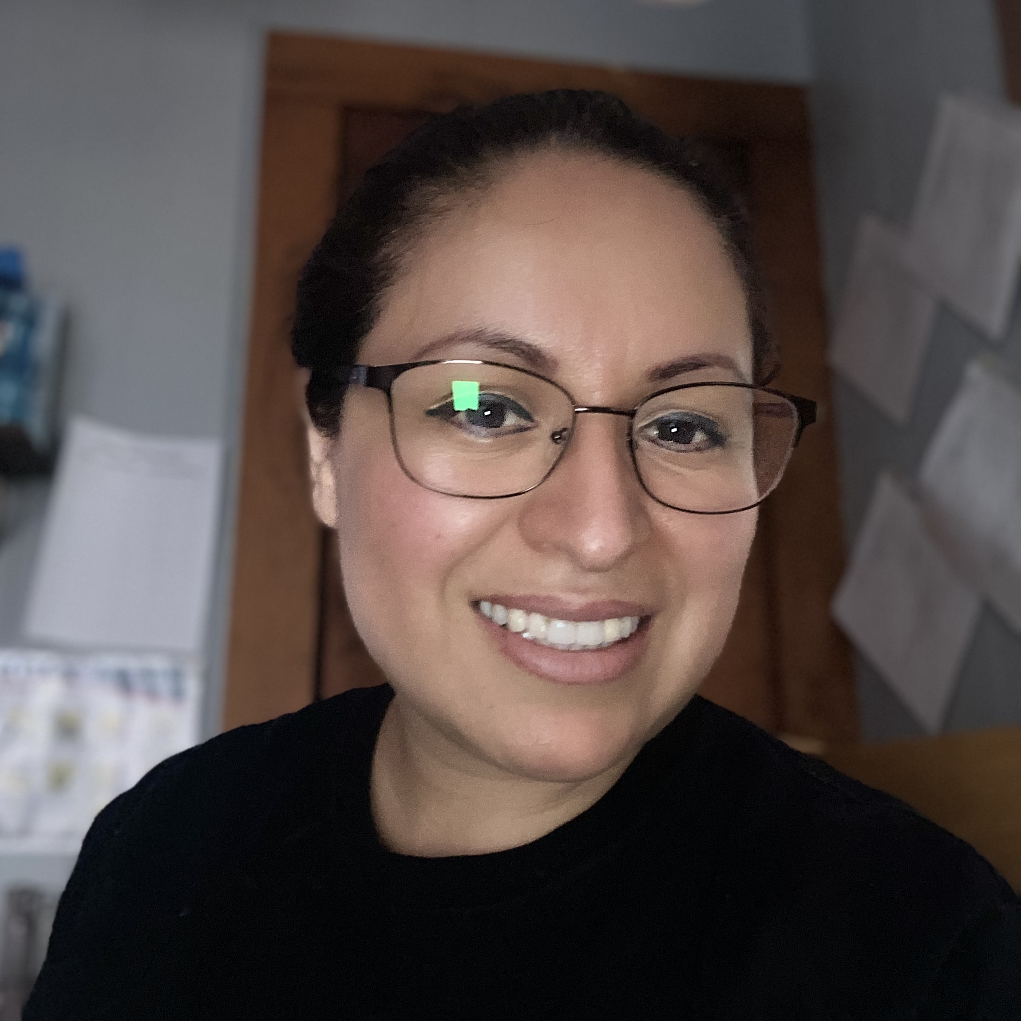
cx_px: 507
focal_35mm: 38
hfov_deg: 43.9
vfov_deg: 43.9
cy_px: 517
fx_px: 1268
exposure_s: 1/31
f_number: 2.2
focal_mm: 2.87
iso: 160
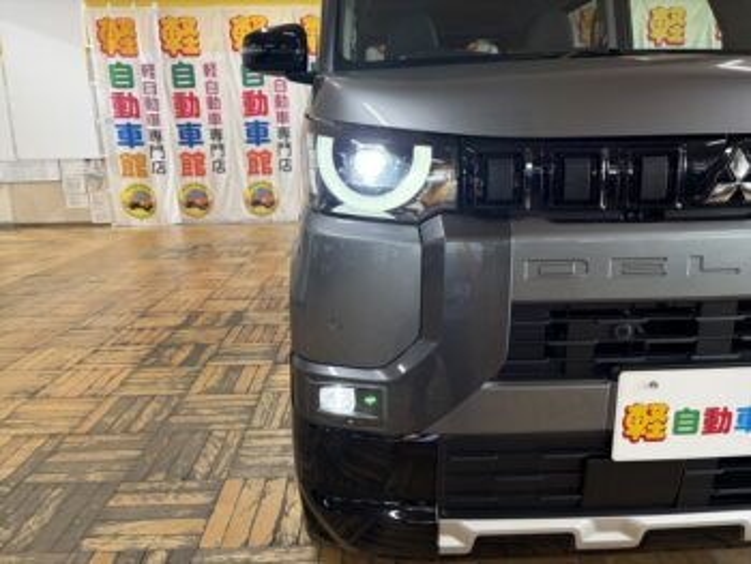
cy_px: 282
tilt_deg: -13.2
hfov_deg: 67.3
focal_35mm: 26
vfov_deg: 53.1
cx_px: 376
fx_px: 564
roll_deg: +1.5
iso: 125
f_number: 1.6
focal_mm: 5.96
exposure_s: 1/96
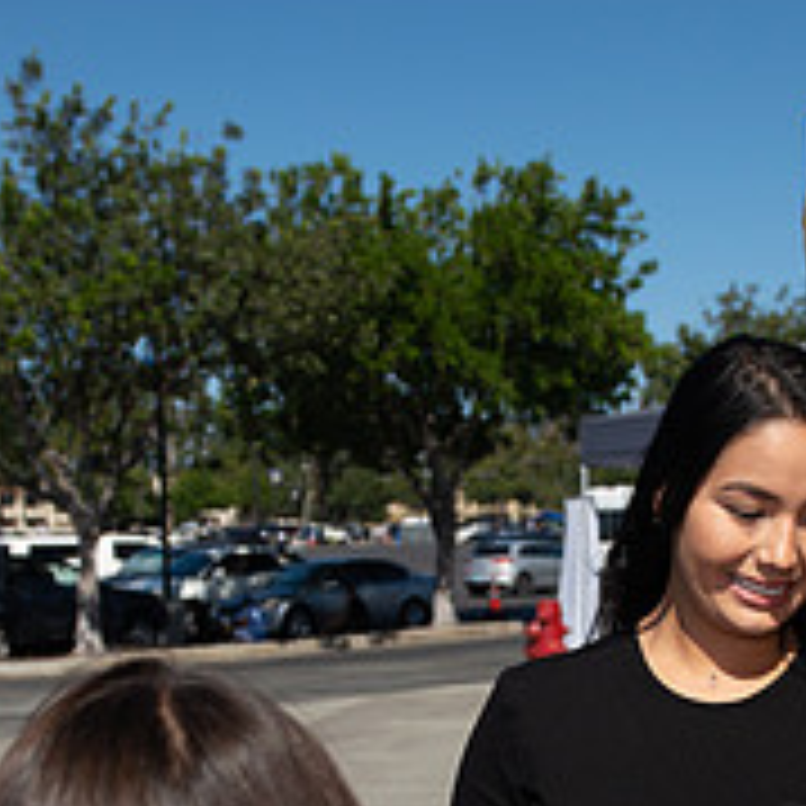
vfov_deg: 25.4
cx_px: 473
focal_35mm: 66
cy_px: 709
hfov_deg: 26.1
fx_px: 1739
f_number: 4
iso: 200
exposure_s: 1/4000
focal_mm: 24
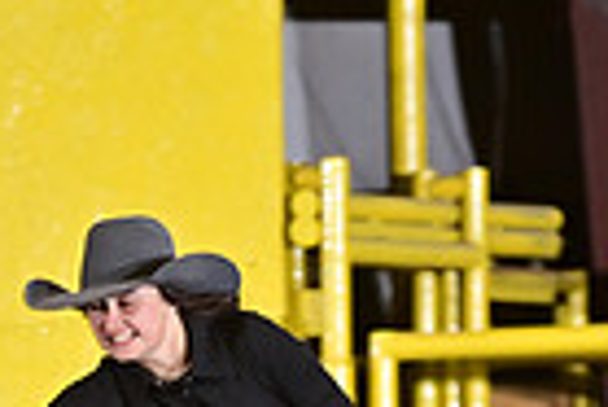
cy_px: 807
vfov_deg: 1.6
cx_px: -48
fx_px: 14117
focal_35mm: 835
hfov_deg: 2.5
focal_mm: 200
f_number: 3.2
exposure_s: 1/200
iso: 1000
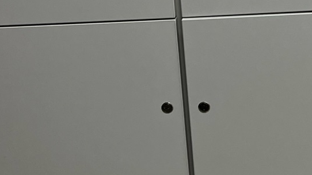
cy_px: -79
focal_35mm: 107
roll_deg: +3.1
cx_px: 362
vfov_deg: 10.9
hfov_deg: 19.0
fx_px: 885
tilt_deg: -13.1
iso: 50
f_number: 1.6
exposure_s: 1/100
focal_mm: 5.1
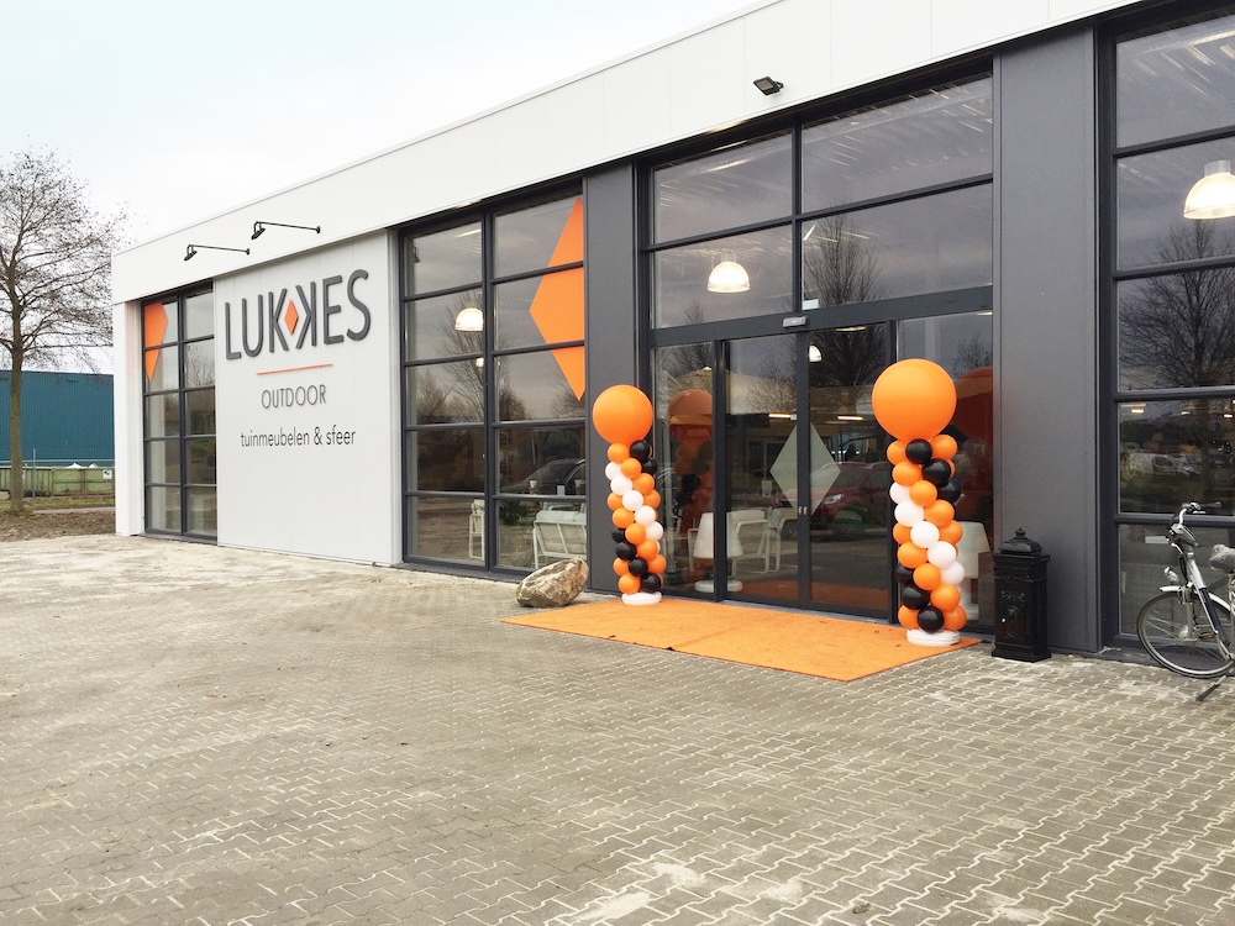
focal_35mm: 29
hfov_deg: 61.7
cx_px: 618
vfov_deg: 48.2
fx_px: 1035
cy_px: 463
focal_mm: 4.15
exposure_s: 1/267
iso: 32
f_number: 2.2
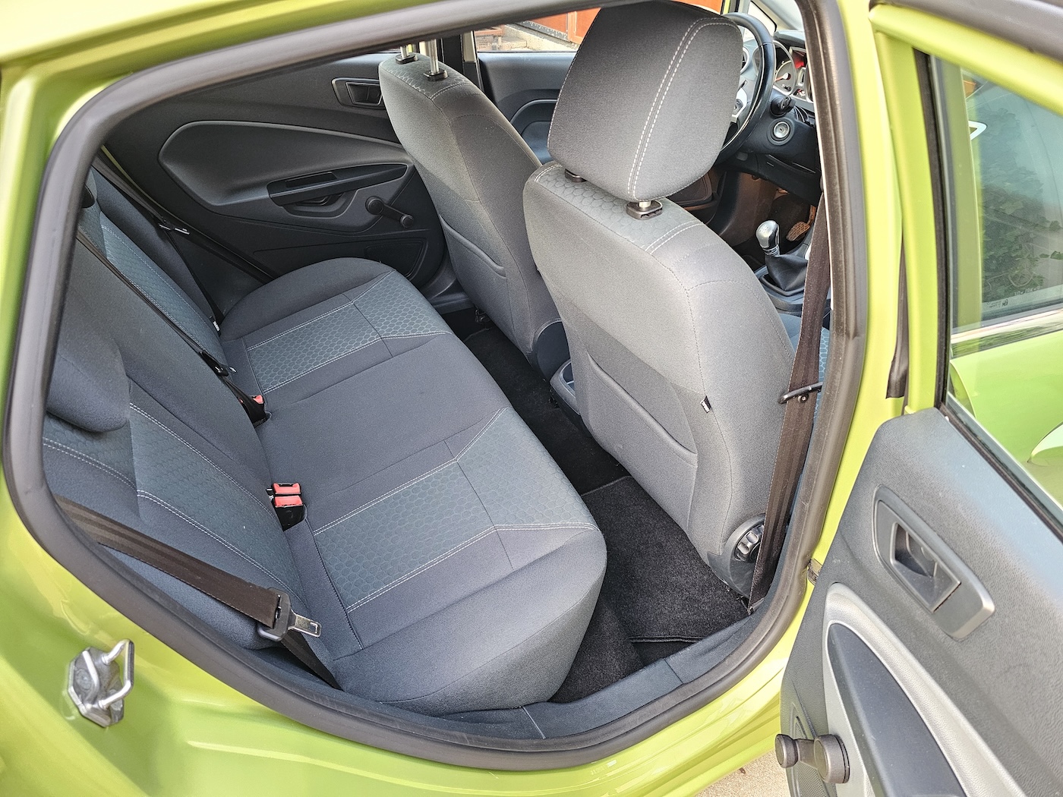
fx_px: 706
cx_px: 532
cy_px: 398
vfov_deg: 58.9
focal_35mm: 23
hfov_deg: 73.9
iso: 640
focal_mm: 6.3
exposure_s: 1/30
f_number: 1.7
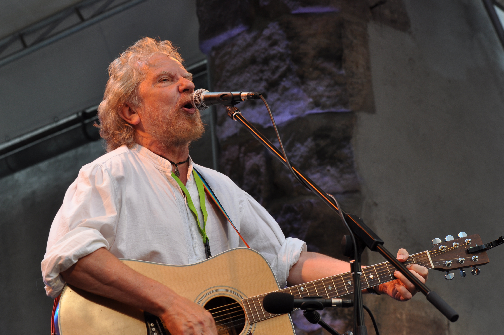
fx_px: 1482
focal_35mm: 106
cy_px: 166
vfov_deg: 12.9
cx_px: 254
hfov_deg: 19.3
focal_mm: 70
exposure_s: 1/125
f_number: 5.6
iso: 220
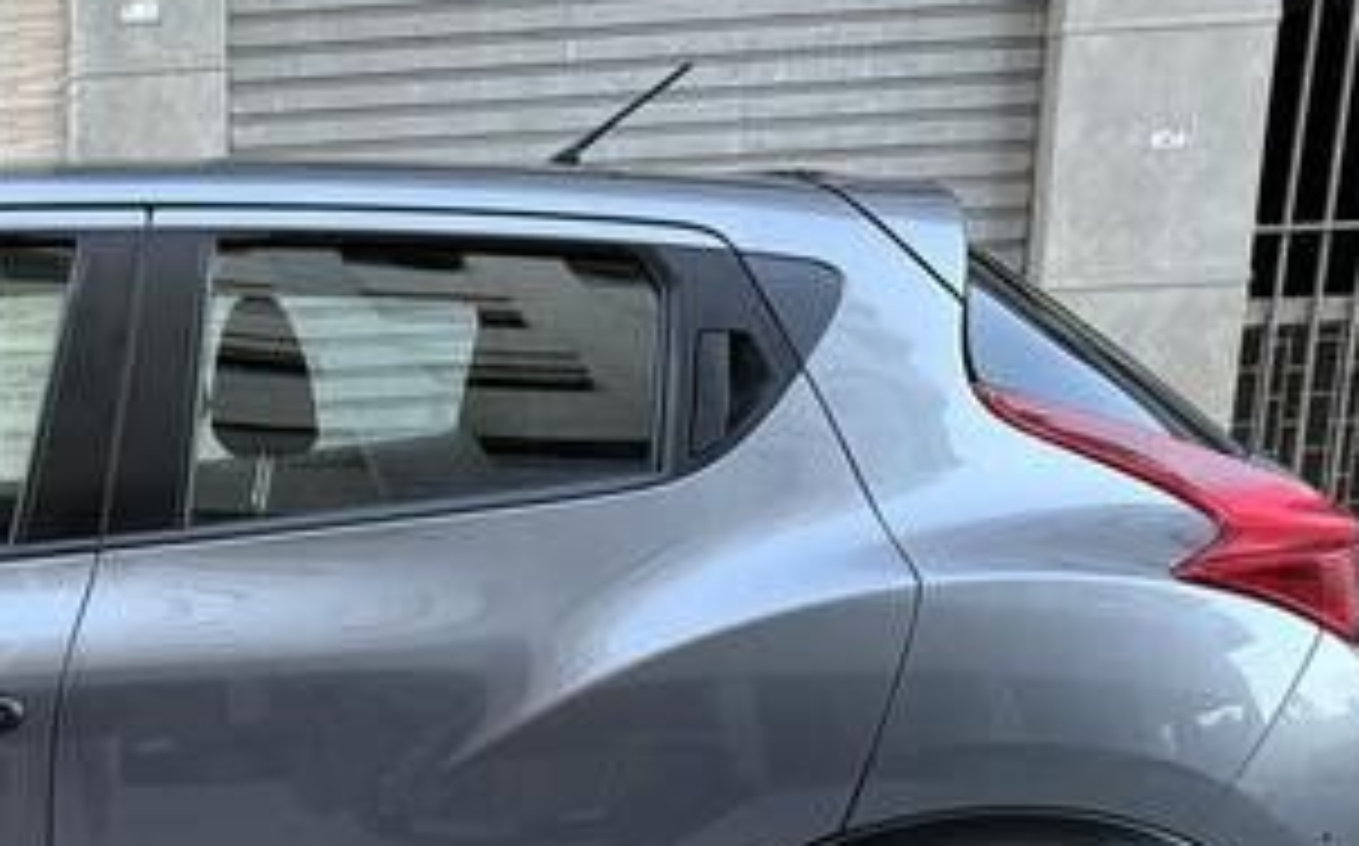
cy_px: 961
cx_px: -63
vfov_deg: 22.0
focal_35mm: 55
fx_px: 2035
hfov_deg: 33.2
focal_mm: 6.76
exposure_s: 1/50
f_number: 1.78
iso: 250
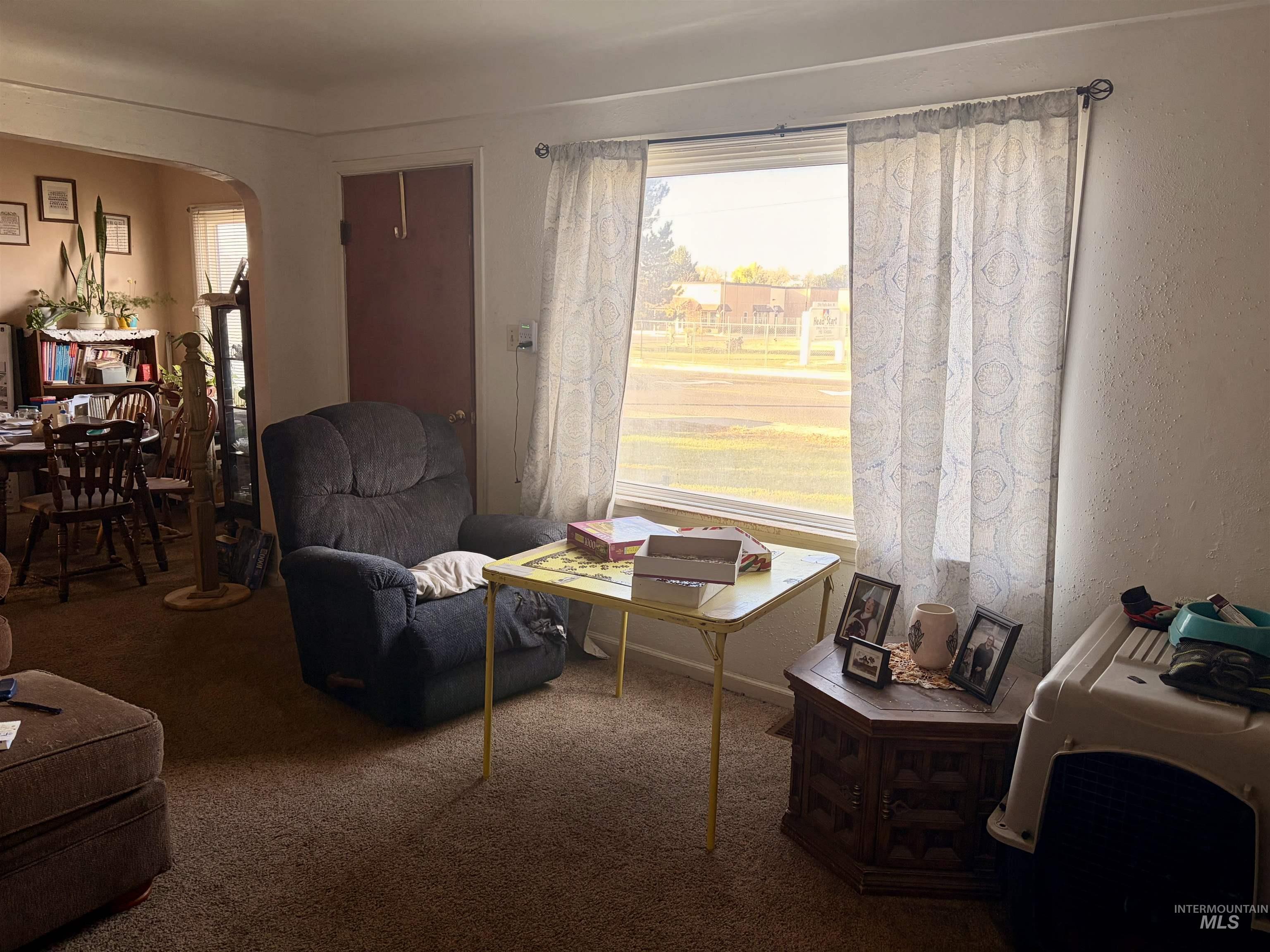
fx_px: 954
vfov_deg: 53.1
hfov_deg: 67.3
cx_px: 635
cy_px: 476
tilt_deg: -9.3
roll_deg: -1.2
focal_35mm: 26
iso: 80
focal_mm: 5.96
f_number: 1.6
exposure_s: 1/121
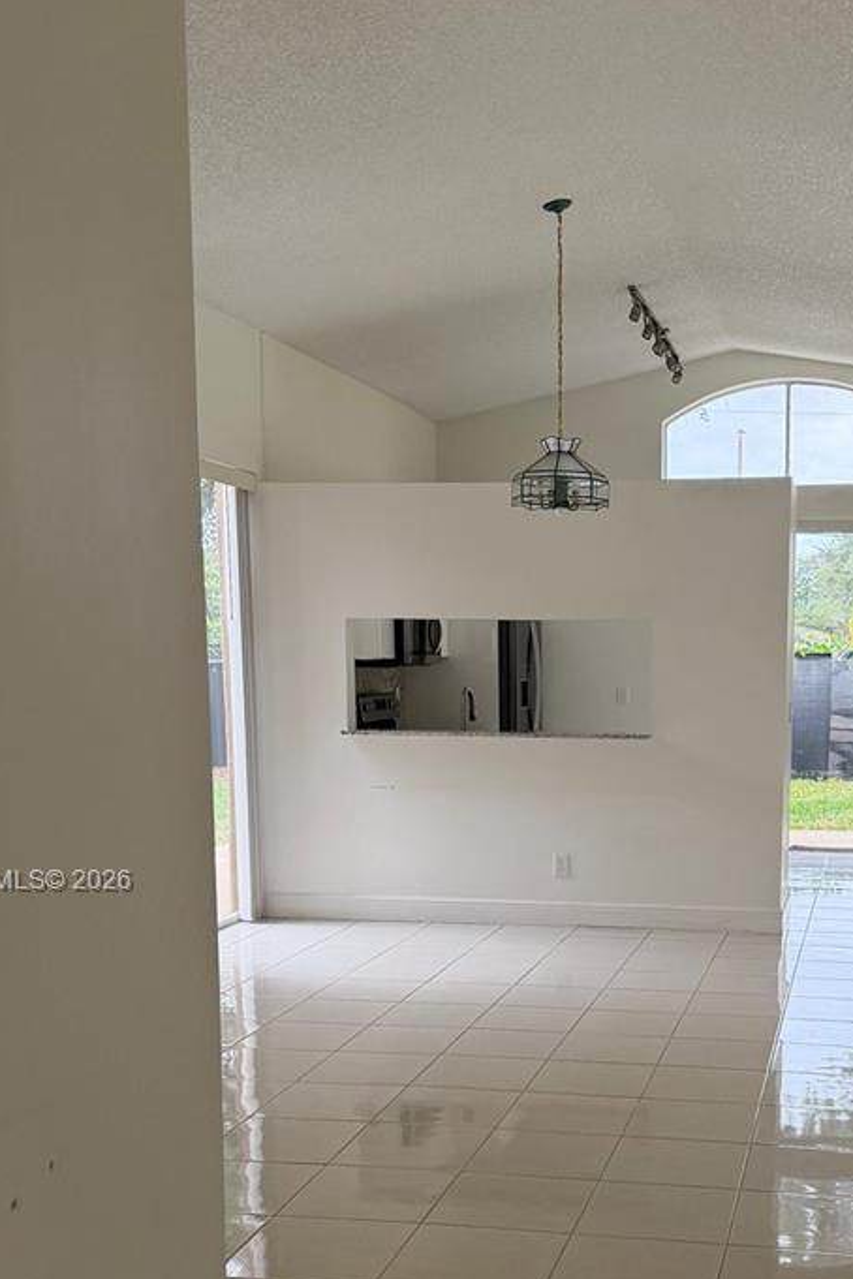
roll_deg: -1.3
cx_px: 629
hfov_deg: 30.1
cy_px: 883
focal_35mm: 44
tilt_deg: -7.8
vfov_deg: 43.7
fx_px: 1564
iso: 200
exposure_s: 1/200
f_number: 1.78
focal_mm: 6.76
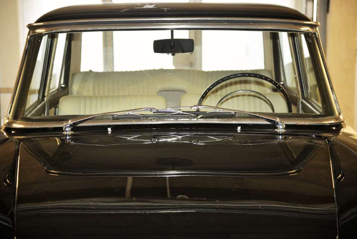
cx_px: 178
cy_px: 120
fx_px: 774
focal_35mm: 78
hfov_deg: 26.0
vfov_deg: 17.5
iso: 800
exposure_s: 1/60
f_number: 4
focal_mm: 78
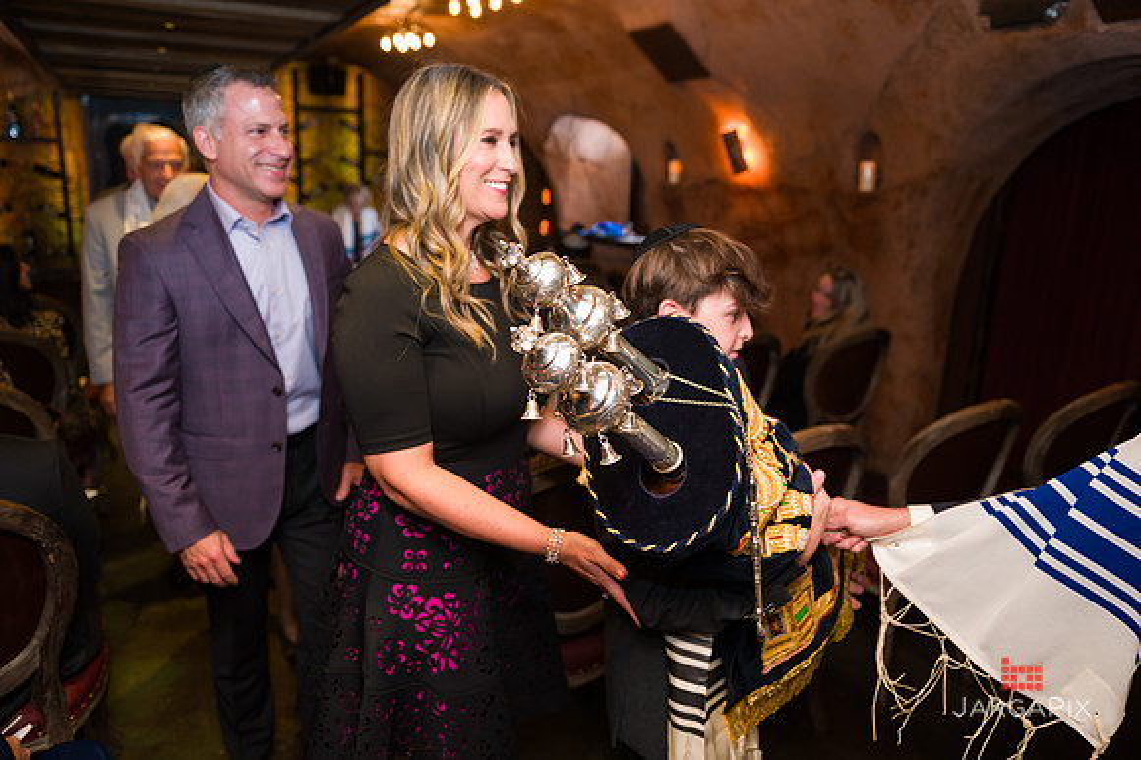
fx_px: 790
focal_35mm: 25
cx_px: 554
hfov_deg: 71.6
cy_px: 370
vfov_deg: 51.3
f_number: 3.2
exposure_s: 1/200
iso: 1250
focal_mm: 24
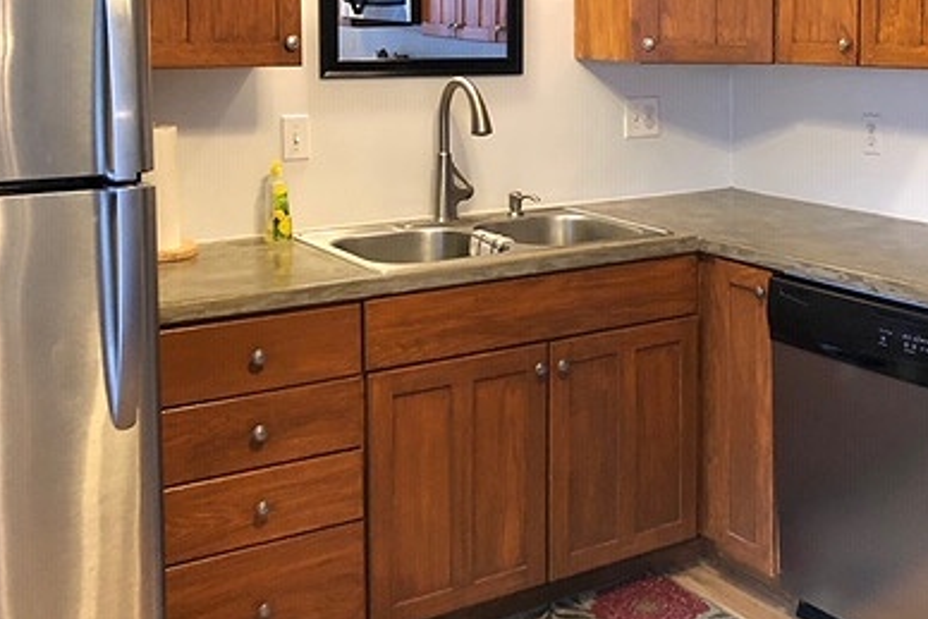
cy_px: 131
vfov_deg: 27.6
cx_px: 689
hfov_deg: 40.0
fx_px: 1238
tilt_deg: -5.3
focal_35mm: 48
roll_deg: +0.1
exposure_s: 1/15
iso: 80
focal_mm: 3.99
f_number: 1.8
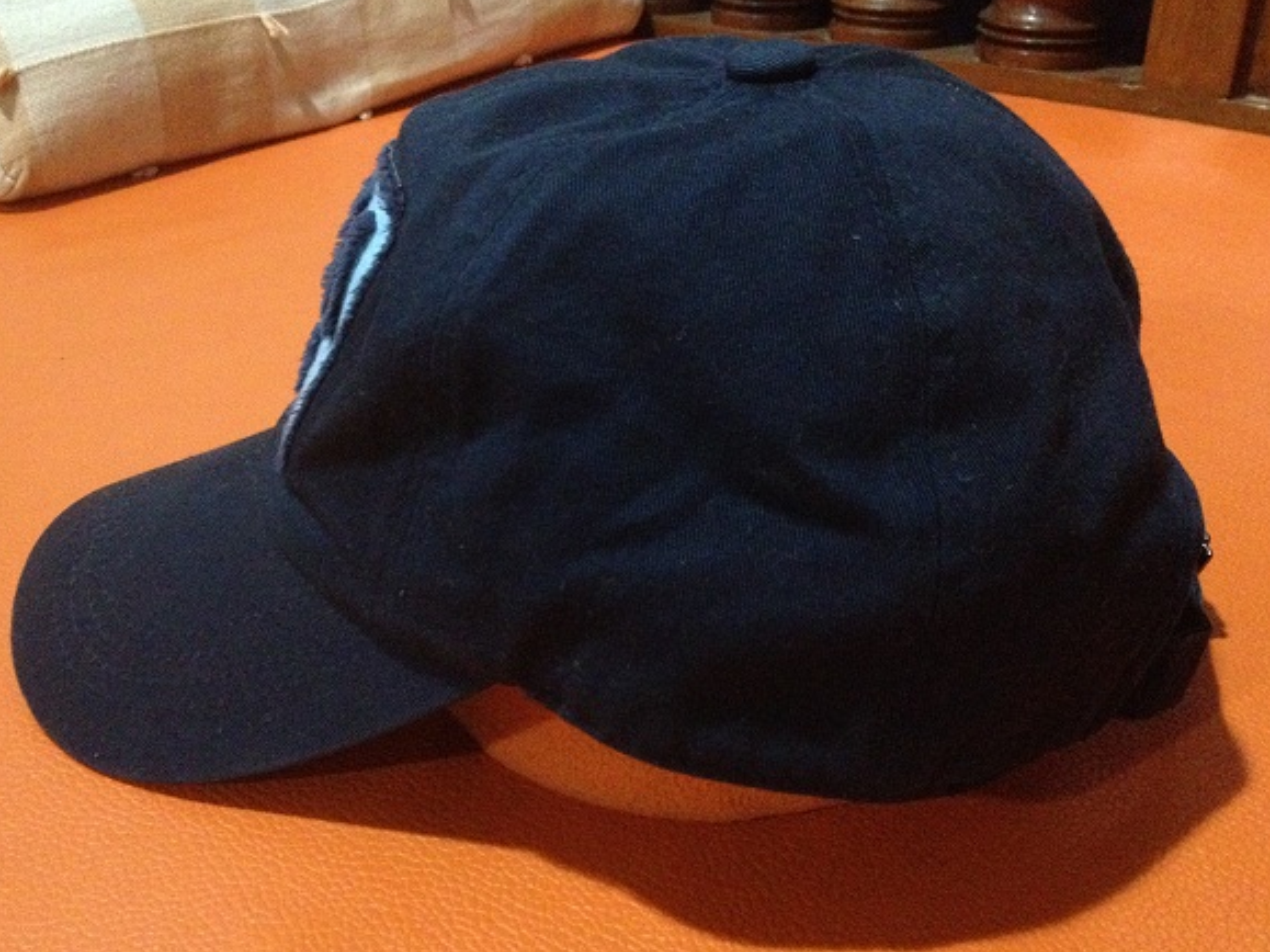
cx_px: 623
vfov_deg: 39.6
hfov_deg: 51.4
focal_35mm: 36
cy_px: 478
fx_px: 1321
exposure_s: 1/15
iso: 800
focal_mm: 4.28
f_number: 2.4
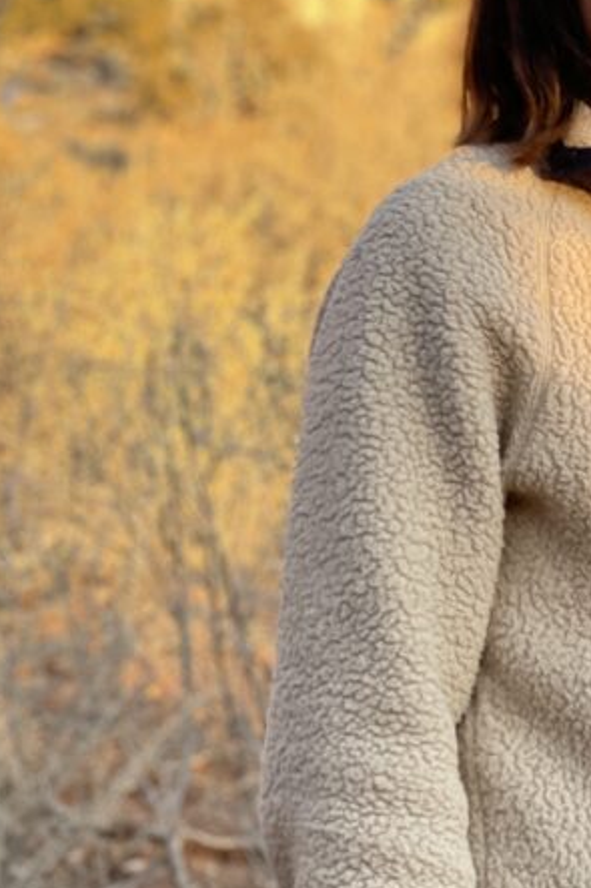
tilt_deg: +5.5
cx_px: 663
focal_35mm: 125
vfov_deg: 16.4
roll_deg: +1.2
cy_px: 323
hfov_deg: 10.8
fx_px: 3080
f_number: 2
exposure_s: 1/285
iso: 32
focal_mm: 6
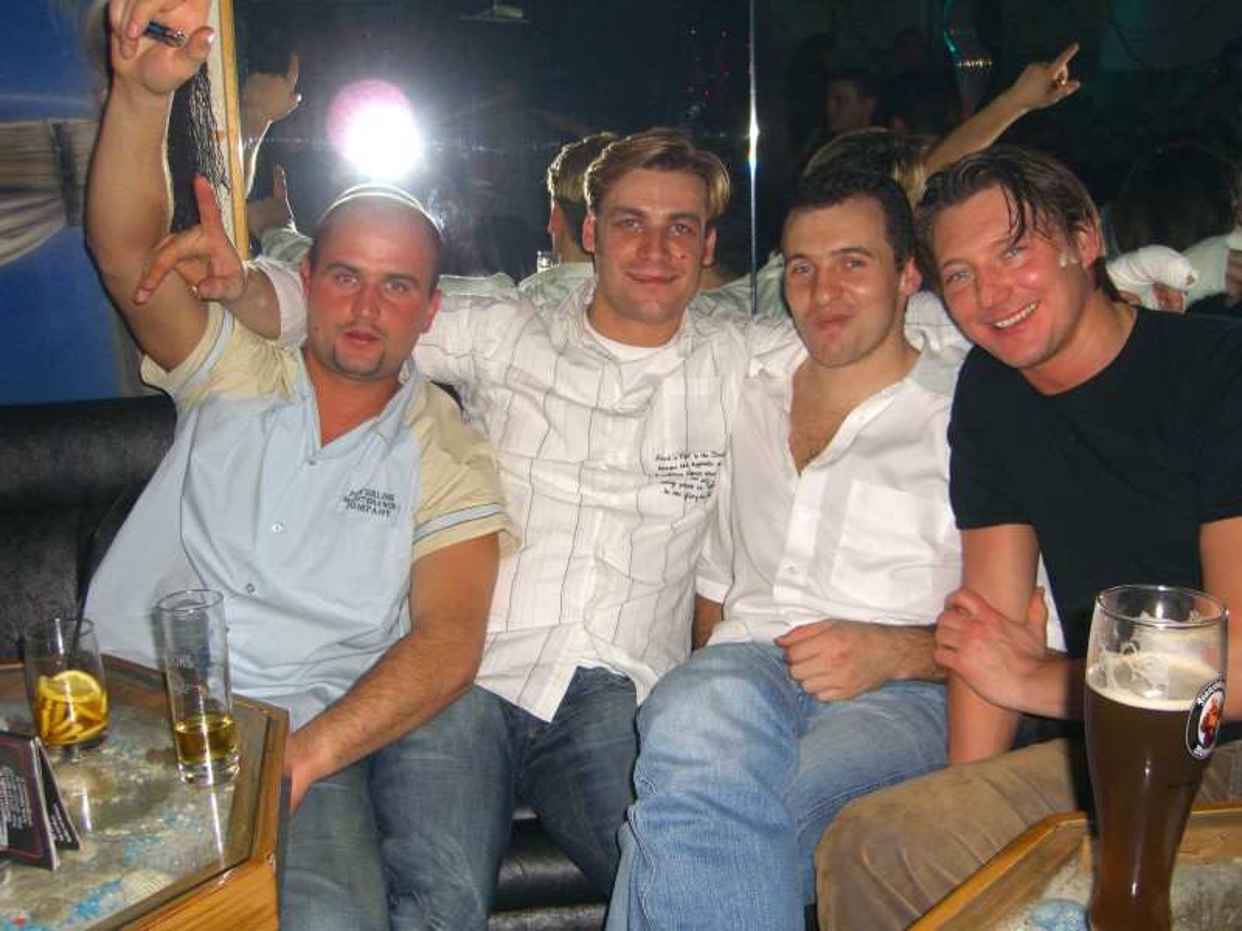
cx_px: 621
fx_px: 1363
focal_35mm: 38
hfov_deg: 49.0
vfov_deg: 37.7
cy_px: 466
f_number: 2.8
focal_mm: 7.9
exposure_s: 1/60
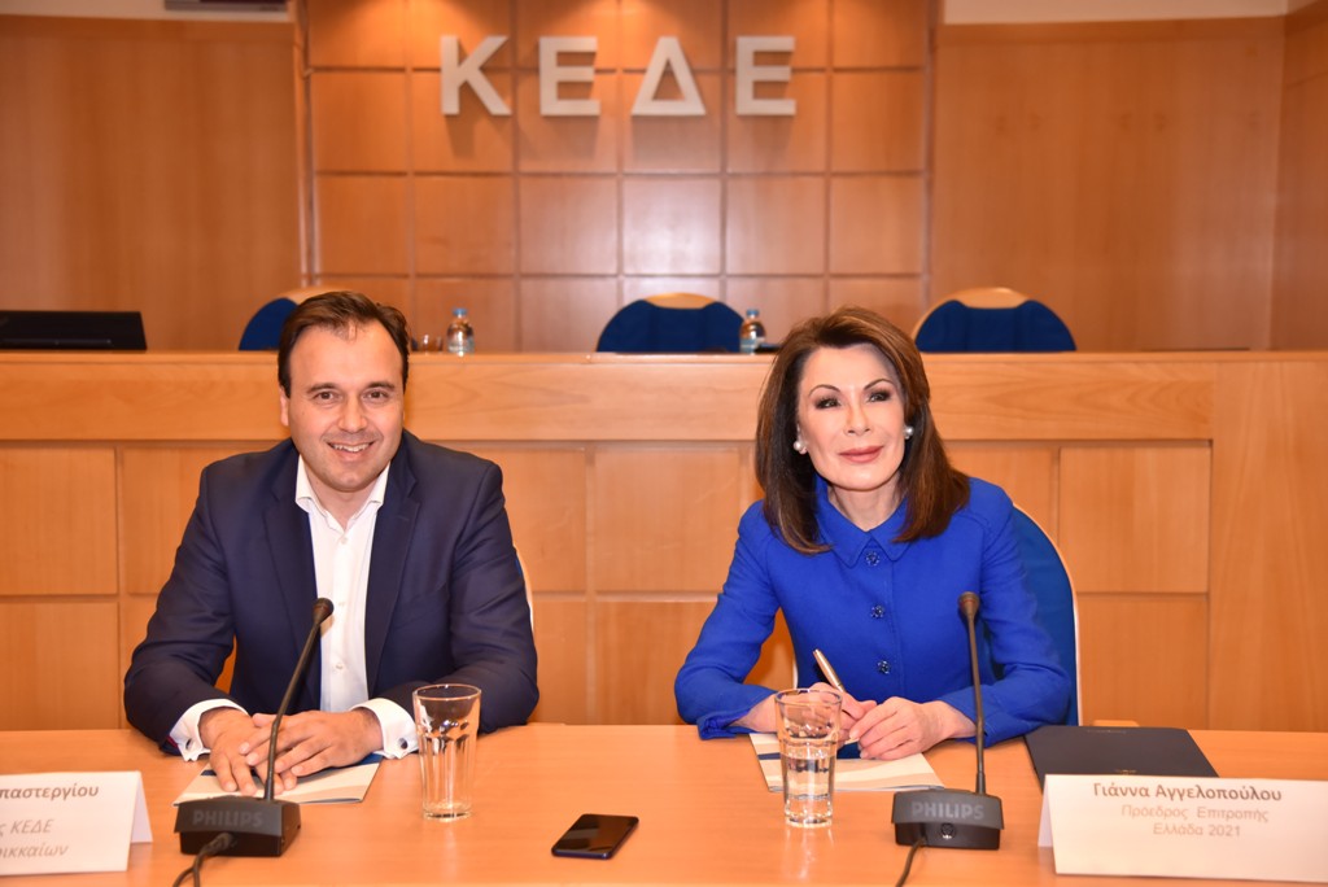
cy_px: 444
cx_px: 664
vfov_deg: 28.1
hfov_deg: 41.1
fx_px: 1772
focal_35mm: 48
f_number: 4
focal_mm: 48
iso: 1250
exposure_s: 1/400
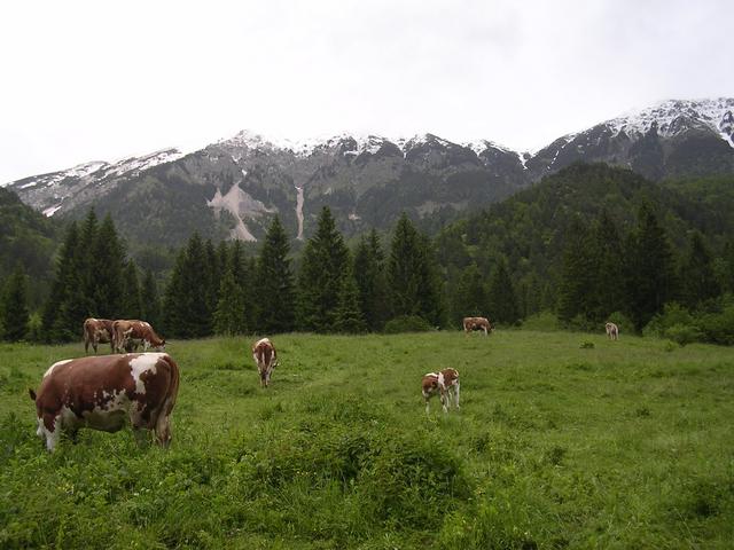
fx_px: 806
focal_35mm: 38
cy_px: 275
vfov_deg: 37.7
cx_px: 367
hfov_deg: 49.0
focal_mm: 5.8
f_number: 2.8
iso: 100
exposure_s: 1/89.3
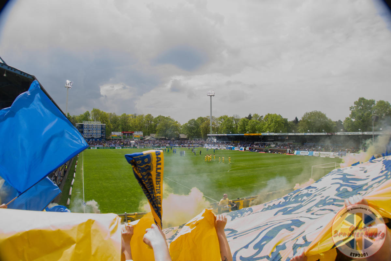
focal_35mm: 24
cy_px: 130
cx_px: 196
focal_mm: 9.4
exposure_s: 1/2500
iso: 400
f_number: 2.8
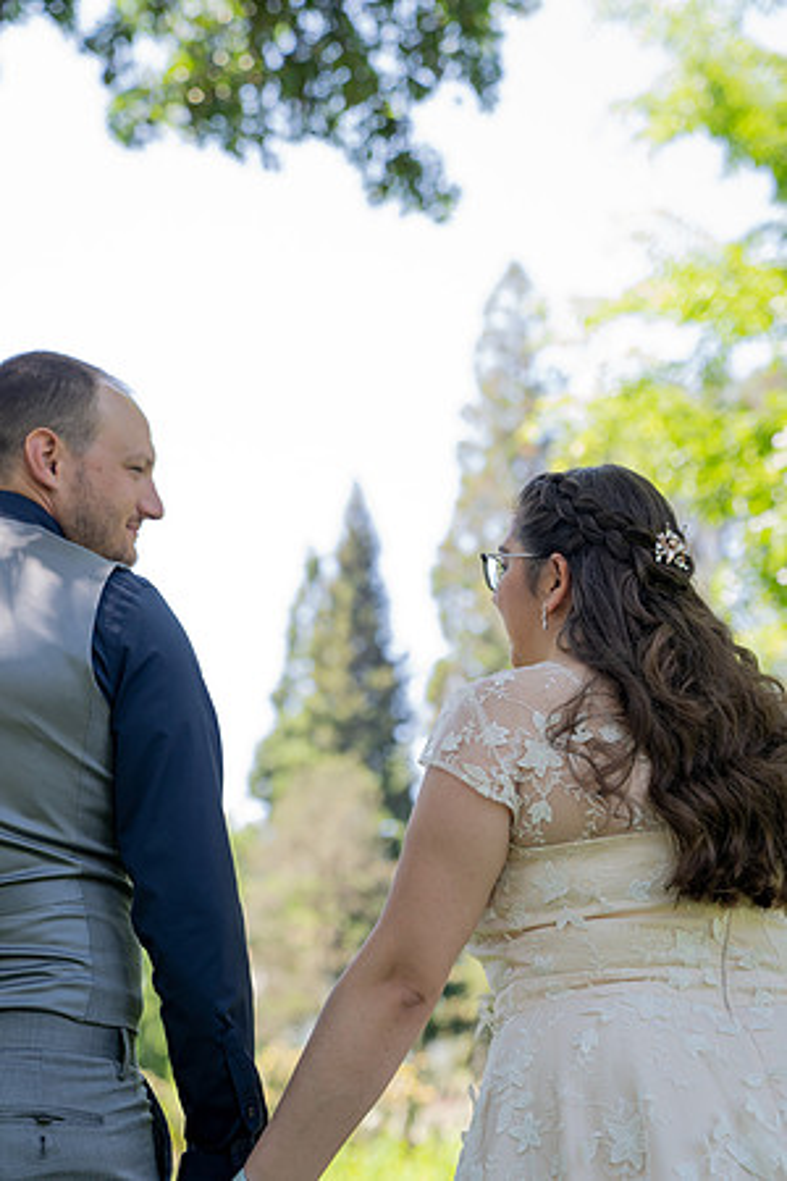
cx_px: 394
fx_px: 1771
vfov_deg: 36.9
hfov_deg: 25.1
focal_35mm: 54
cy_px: 590
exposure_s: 1/320
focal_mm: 54
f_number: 2.8
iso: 250
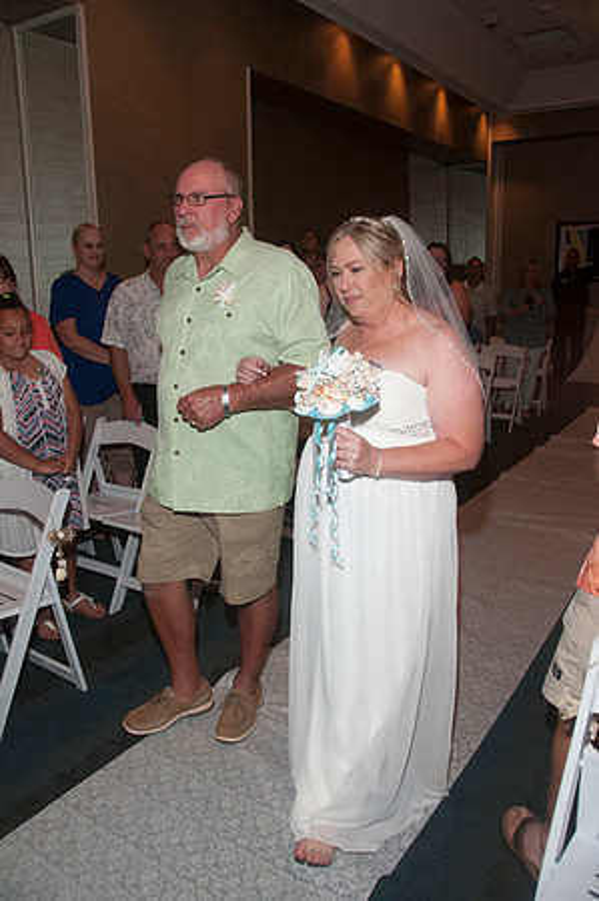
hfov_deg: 47.8
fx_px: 675
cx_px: 300
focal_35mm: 27
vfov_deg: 67.4
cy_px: 450
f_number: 5.6
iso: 800
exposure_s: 1/125
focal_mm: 18
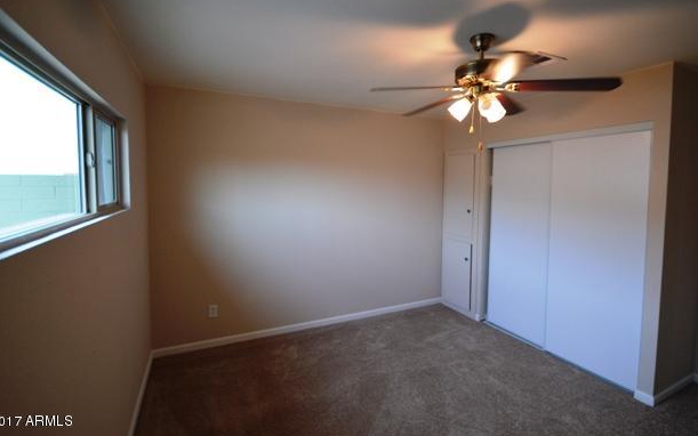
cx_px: 348
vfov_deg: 71.1
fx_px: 304
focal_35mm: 16
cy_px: 199
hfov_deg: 97.8
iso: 500
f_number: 4
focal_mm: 10
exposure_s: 1/60
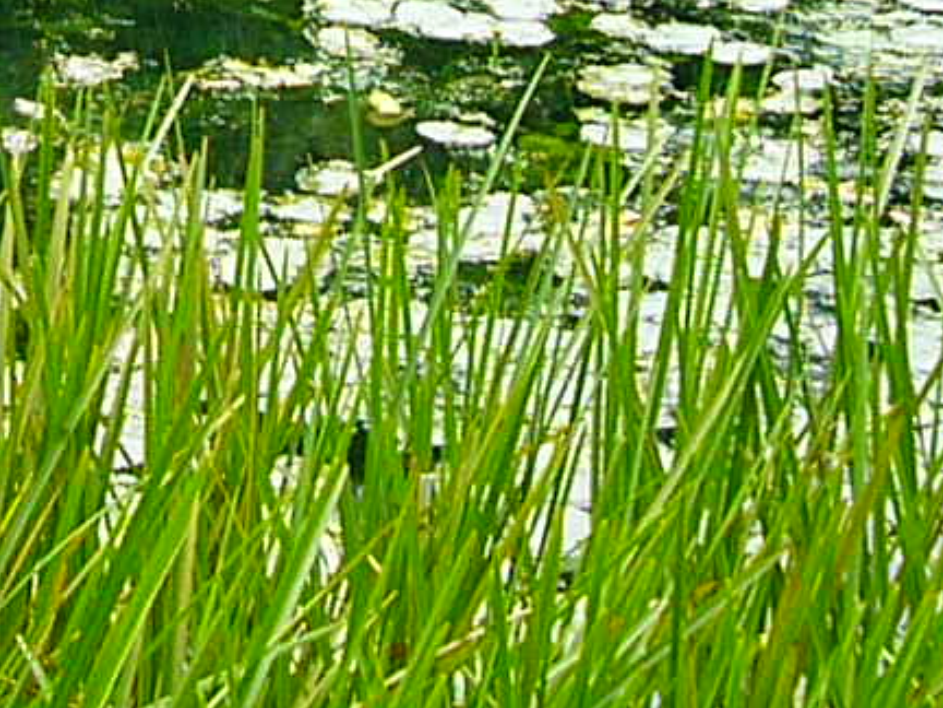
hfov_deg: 11.6
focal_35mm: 166
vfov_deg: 8.5
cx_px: -212
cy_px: -739
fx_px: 4522
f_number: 2.8
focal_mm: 5.8
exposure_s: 1/100
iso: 50
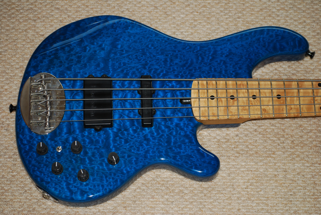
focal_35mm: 82
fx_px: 737
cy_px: 108
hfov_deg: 24.6
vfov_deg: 16.6
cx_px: 160
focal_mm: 55
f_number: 4
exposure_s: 1/125
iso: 100
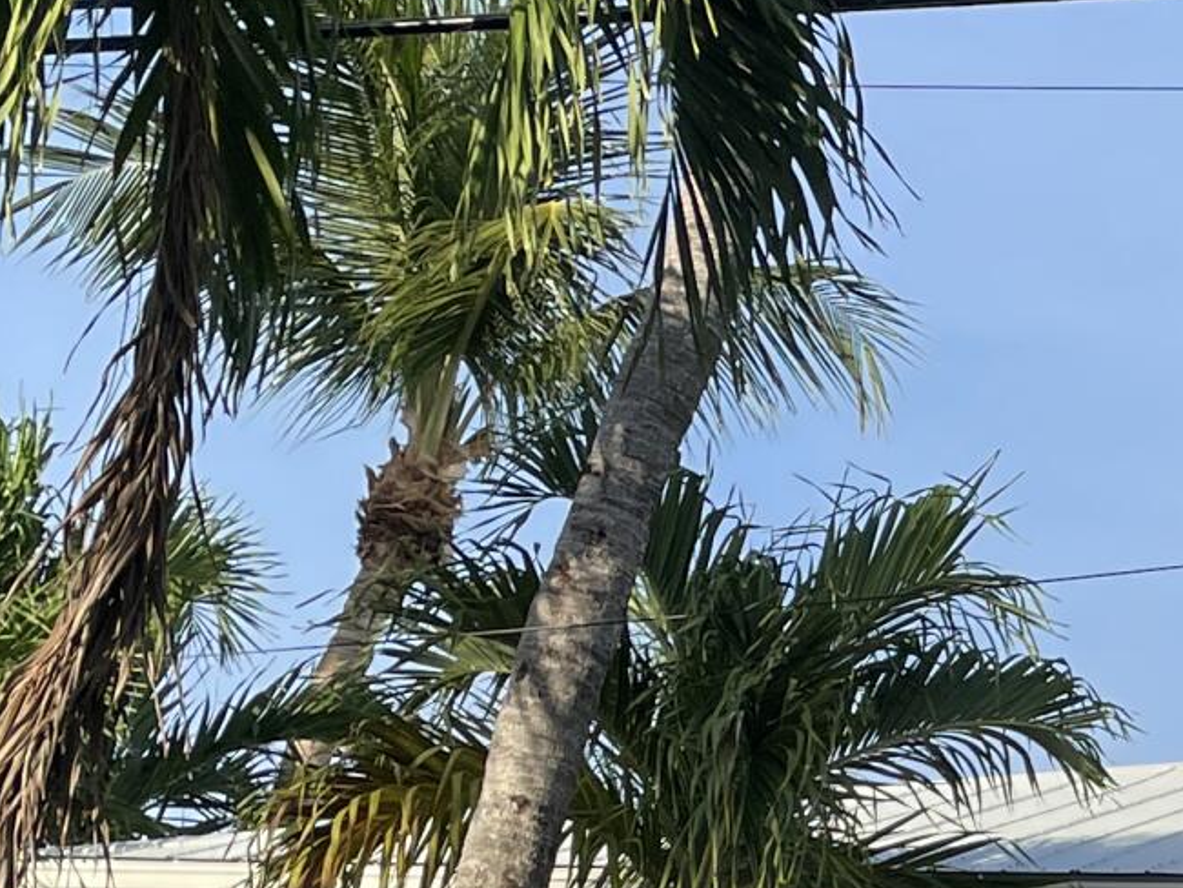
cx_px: 1851
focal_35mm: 120
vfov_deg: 12.0
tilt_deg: +10.3
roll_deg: -3.2
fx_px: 4103
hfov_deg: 15.0
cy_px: 1148
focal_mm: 4.2
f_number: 1.6
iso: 32
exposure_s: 1/2174
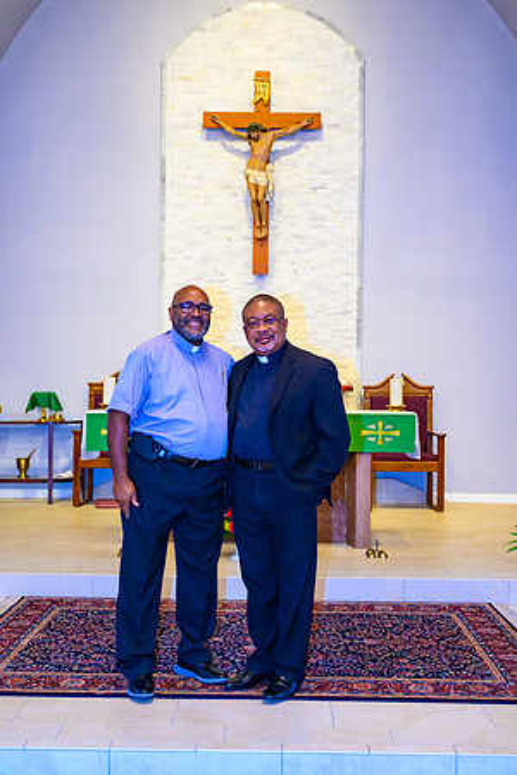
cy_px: 388
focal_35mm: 42
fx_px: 905
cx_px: 258
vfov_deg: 46.4
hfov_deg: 31.9
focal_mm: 28
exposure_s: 1/80
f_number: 2.8
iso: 720
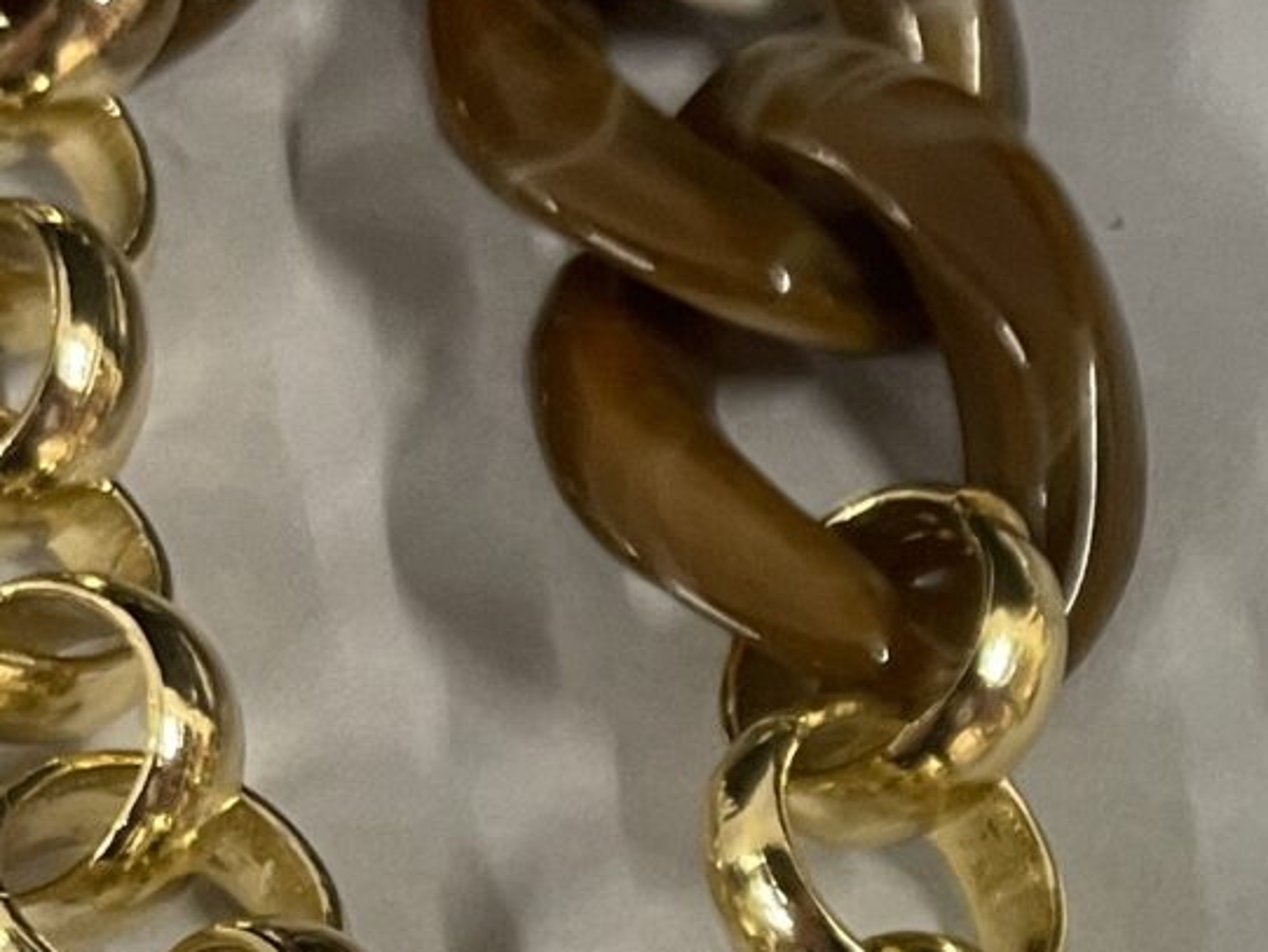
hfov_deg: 15.0
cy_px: 1325
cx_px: 1800
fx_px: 4507
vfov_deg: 11.6
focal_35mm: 123
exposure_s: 1/50
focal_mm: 4.2
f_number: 1.6
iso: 160
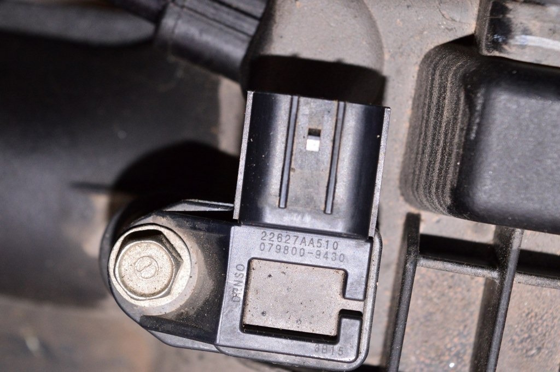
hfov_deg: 24.6
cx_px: 280
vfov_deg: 16.5
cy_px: 186
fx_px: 1282
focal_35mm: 82
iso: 1600
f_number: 8
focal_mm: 55
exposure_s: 1/125
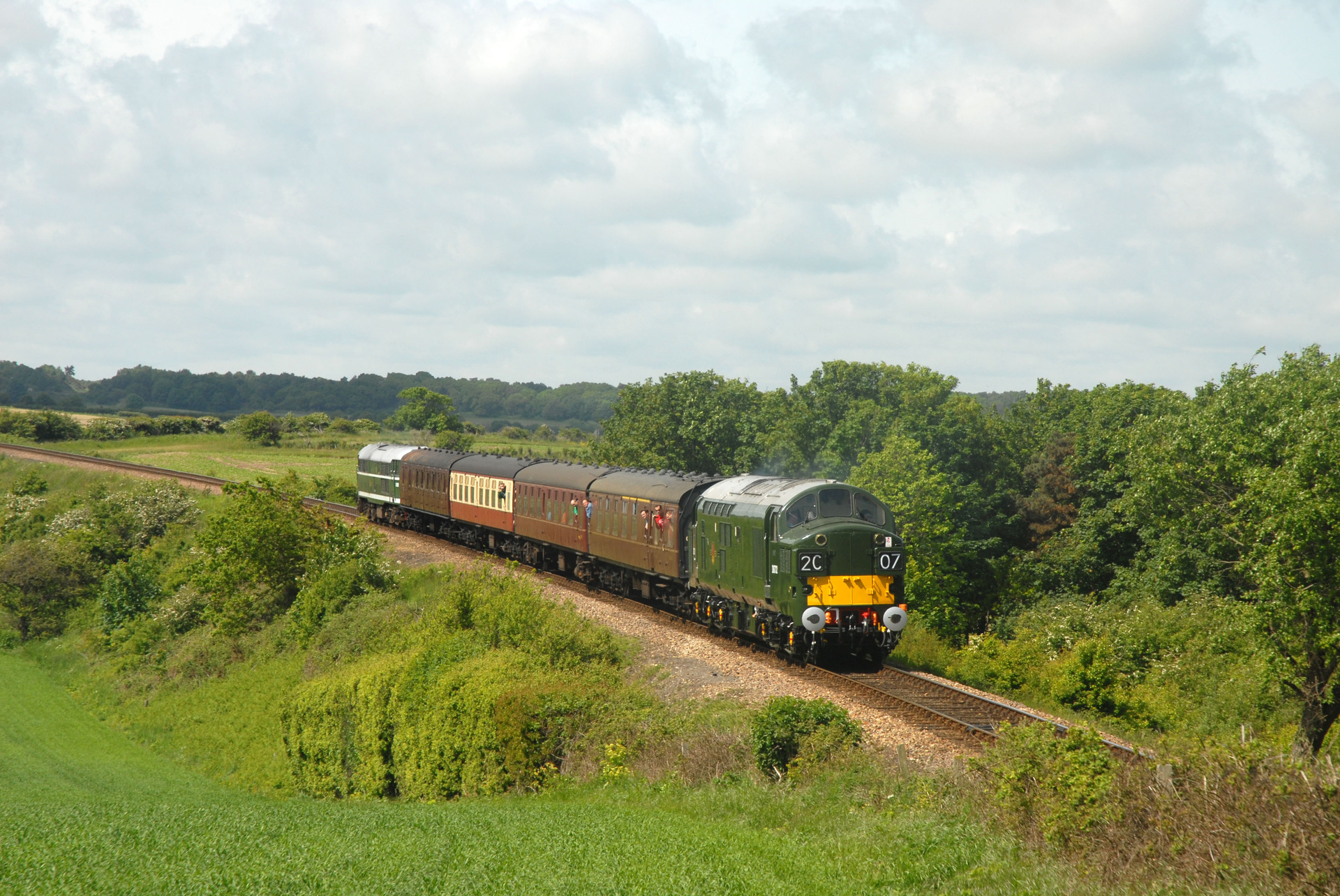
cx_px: 670
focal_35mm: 105
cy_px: 448
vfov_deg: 13.1
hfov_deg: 19.4
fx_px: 3913
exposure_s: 1/500
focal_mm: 70
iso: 200
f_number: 7.1
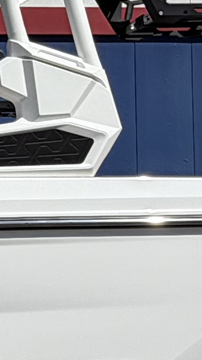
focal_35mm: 106
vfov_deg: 20.2
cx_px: -161
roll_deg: +0.4
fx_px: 1010
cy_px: 186
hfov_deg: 10.7
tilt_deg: +4.1
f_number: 2.2
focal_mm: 2.22
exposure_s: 1/2320
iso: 20
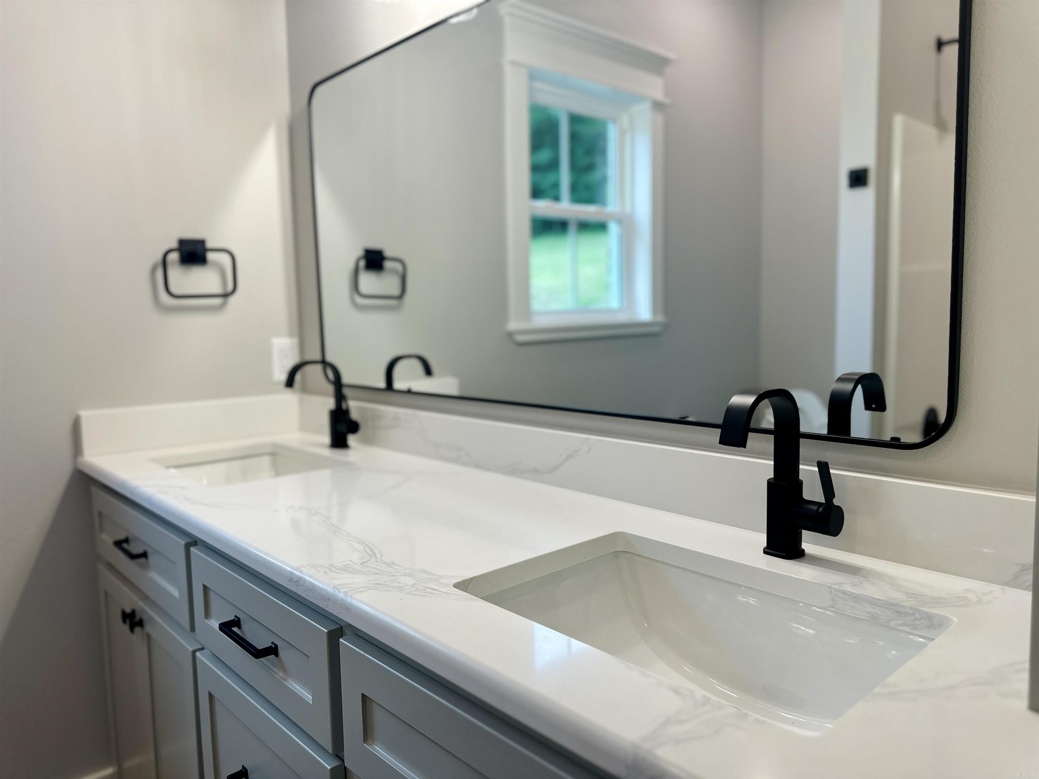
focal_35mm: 24
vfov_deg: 56.8
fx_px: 720
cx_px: 520
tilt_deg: -5.8
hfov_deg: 71.6
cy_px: 390
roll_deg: +0.5
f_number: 1.78
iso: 64
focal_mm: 6.86
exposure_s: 1/120
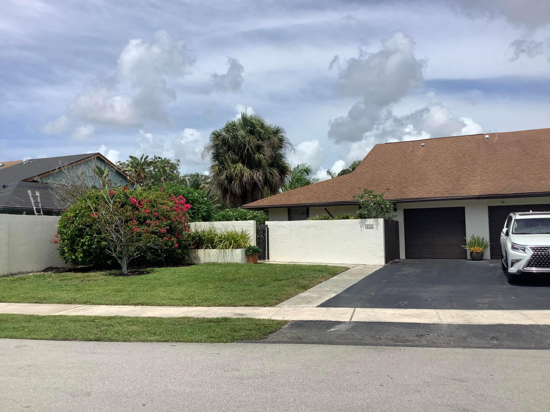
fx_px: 493
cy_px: 206
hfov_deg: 58.4
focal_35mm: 31
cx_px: 275
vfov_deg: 45.4
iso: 25
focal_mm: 3.3
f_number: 2.4
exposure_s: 1/2469
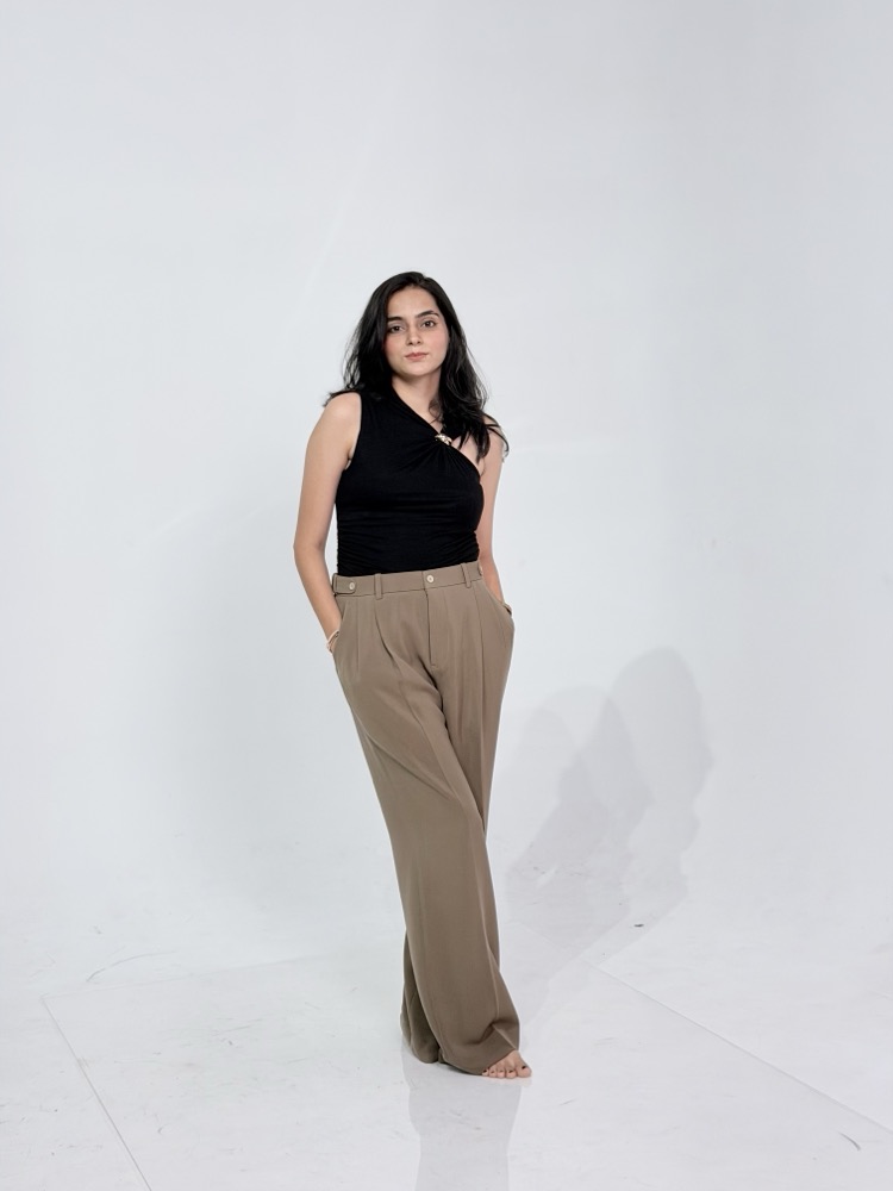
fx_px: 1651
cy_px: 596
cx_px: 446
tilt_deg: -4.2
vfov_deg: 39.7
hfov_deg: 30.3
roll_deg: +1.8
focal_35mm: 48
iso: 50
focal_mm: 6.76
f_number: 1.78
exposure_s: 1/140
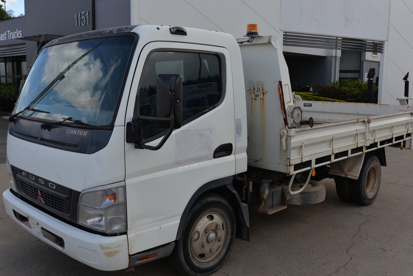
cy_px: 135
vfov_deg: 36.9
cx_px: 210
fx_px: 413
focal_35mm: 36
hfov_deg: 53.1
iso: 125
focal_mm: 35
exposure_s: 1/250
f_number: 8
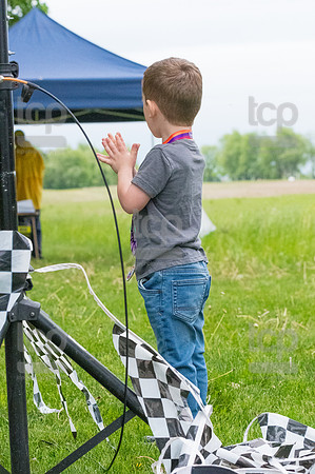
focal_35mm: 105
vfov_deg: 19.5
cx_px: 158
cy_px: 237
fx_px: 1381
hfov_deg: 13.0
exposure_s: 1/1250
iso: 6400
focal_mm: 70
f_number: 5.6
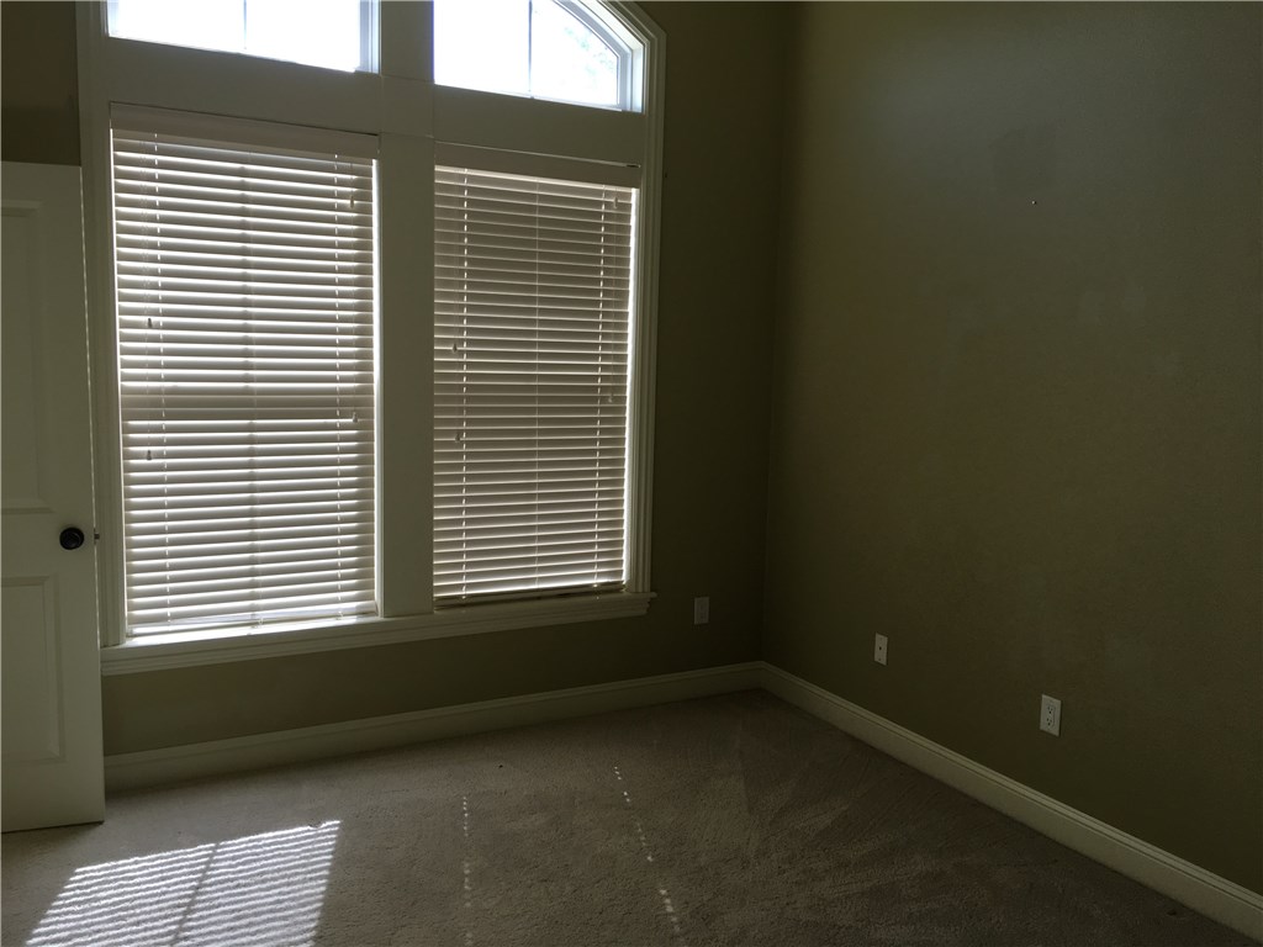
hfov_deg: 61.7
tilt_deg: -6.8
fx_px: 1058
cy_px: 474
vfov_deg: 48.2
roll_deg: -1.5
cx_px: 632
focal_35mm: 29
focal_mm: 4.15
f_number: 2.2
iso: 32
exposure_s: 1/120
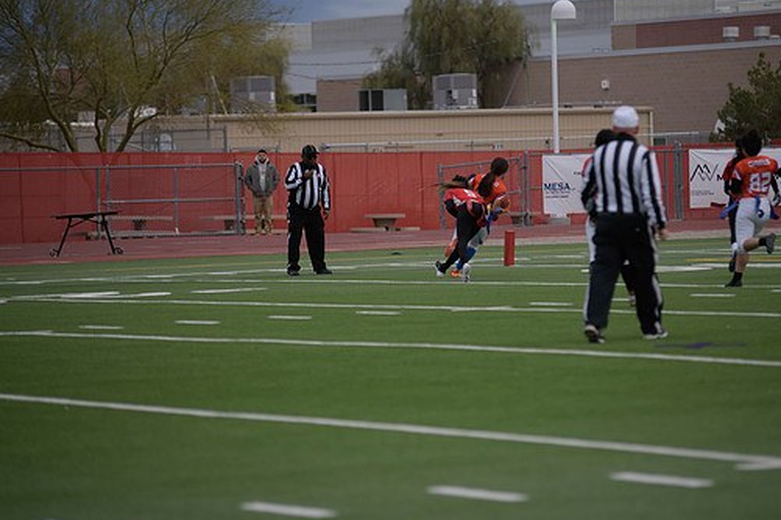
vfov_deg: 7.2
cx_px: 440
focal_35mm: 191
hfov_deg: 10.8
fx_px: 4143
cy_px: 245
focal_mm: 165
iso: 80
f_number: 2.8
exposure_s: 1/200
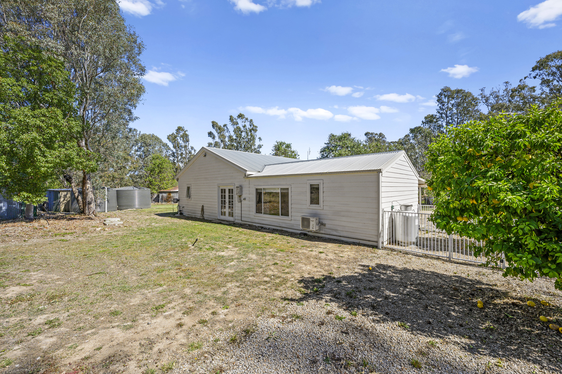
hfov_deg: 104.3
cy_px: 187
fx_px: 218
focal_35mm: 14
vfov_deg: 81.1
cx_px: 281
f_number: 9
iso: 200
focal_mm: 14
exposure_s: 1/1250
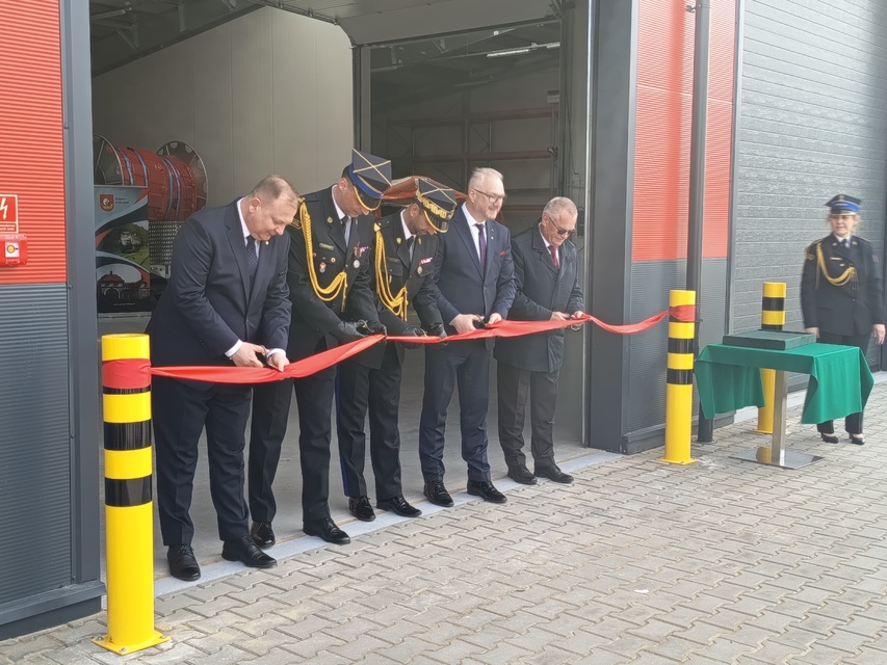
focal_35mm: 43
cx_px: 444
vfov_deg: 33.6
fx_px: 1102
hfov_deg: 43.8
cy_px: 332
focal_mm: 5.27
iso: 50
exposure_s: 1/126
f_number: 1.7
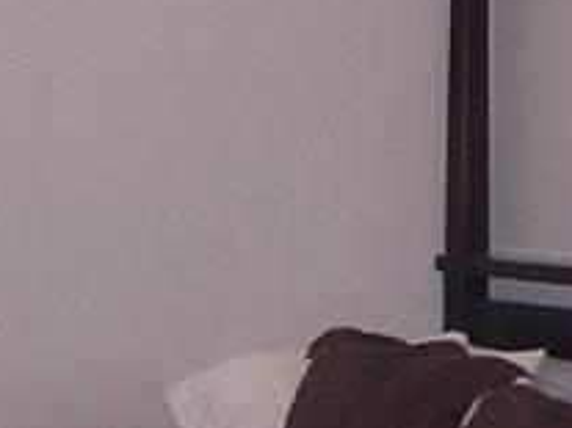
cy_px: -17
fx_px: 2692
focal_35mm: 163
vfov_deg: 9.0
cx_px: 517
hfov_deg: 12.0
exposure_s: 1/60
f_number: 2.8
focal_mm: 5.5
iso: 140
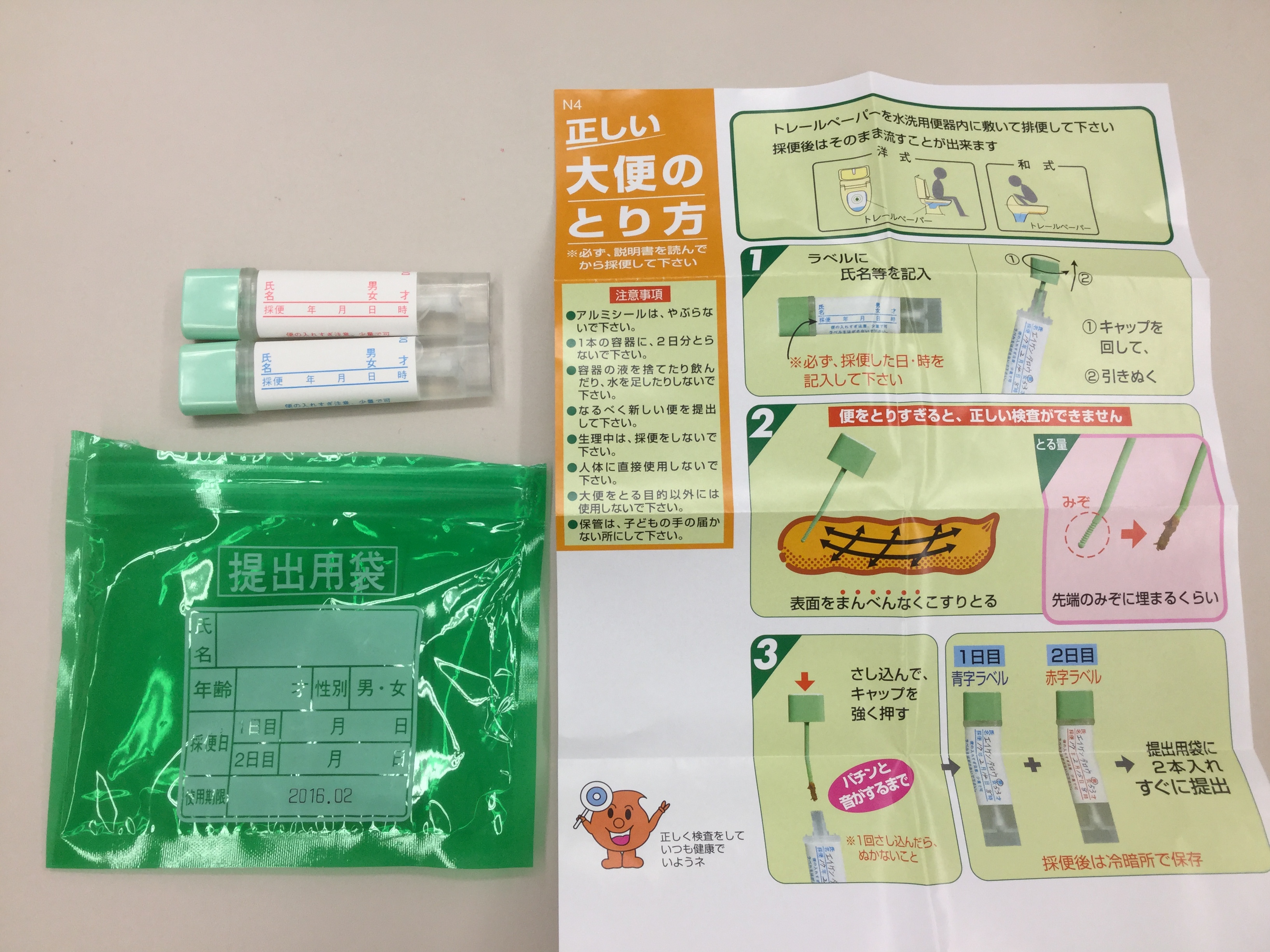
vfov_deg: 45.4
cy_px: 476
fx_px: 1137
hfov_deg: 58.4
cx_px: 635
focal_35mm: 31
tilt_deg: -80.3
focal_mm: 3.3
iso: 32
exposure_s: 1/120
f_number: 2.4
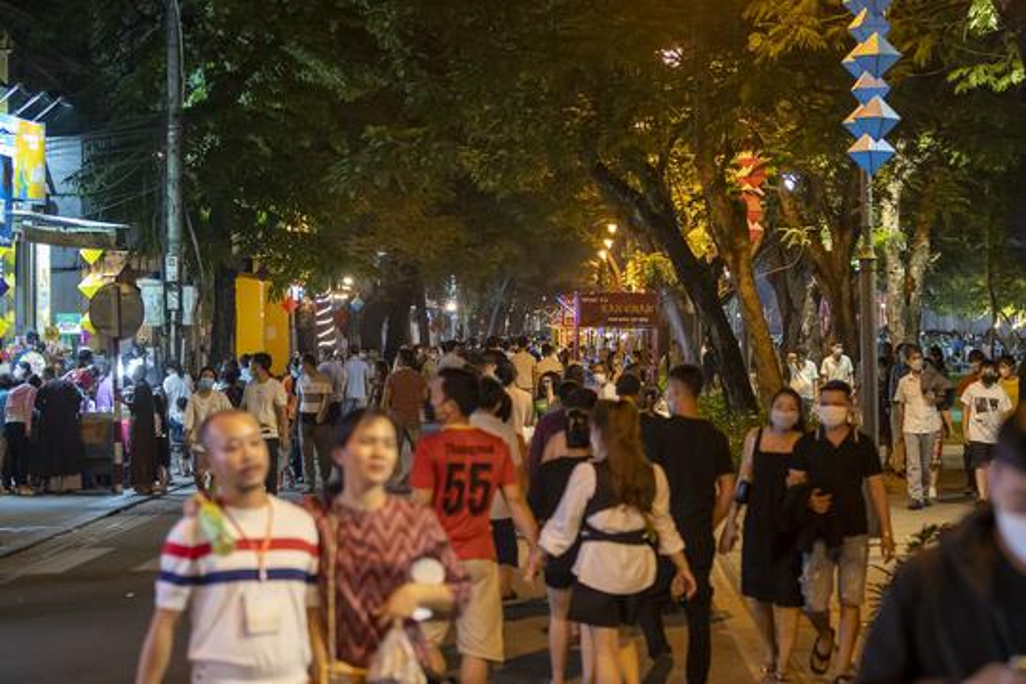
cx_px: 513
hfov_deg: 19.5
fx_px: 2992
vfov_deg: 13.0
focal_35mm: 105
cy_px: 342
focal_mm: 70
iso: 4000
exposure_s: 1/200
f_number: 2.8
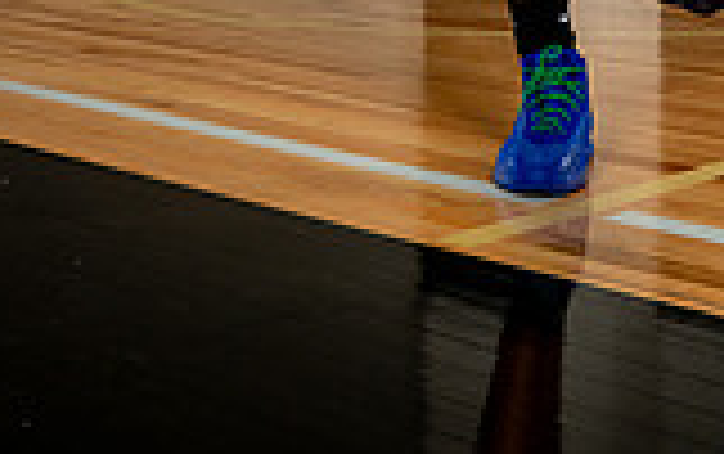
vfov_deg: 12.4
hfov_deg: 22.5
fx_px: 1797
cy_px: -499
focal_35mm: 91
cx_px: 576
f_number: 8
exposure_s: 1/500
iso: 250
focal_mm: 32
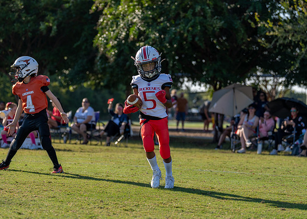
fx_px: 1051
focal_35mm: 121
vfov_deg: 11.9
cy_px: 105
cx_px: 131
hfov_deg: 16.6
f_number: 2.8
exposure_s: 1/1600
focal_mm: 91
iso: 100
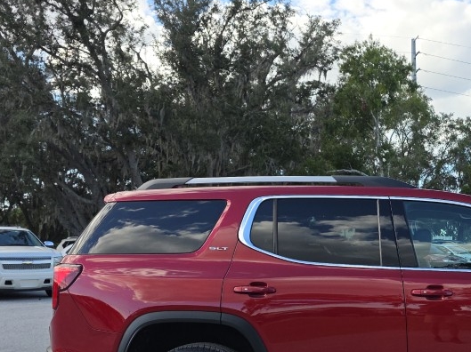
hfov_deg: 38.0
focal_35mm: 47
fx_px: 639
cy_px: 315
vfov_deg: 29.6
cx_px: 417
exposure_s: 1/2169
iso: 80
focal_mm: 6.3
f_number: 1.7
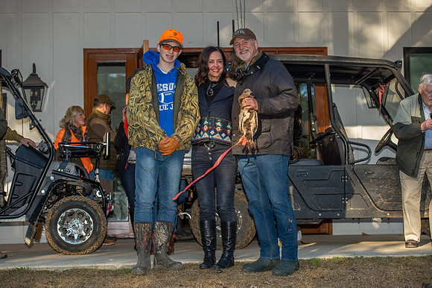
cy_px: 144
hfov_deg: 28.9
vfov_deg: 19.4
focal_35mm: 70
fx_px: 839
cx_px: 216
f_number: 4.5
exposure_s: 1/160
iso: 160
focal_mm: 70
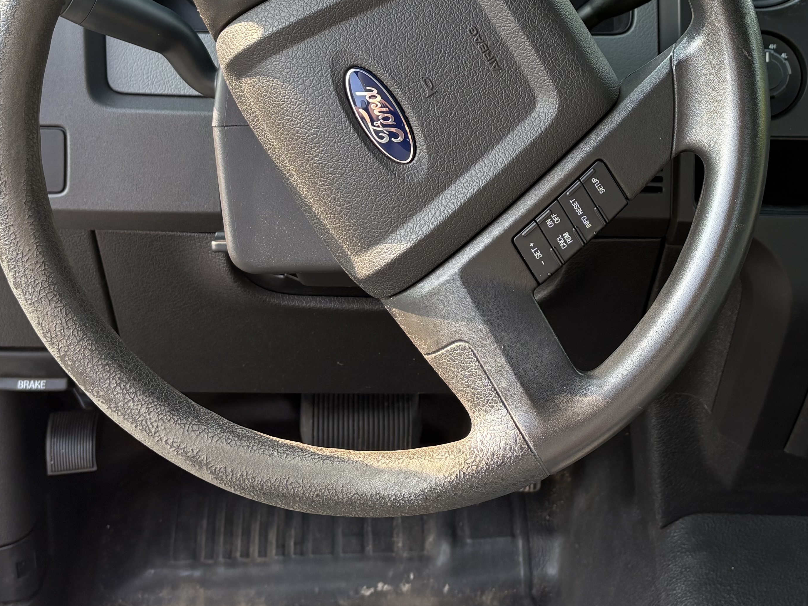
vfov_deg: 26.1
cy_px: 60
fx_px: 1261
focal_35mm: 54
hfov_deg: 35.4
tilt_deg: -17.6
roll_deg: -1.9
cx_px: 475
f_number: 1.6
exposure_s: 1/228
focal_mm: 5.96
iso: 64
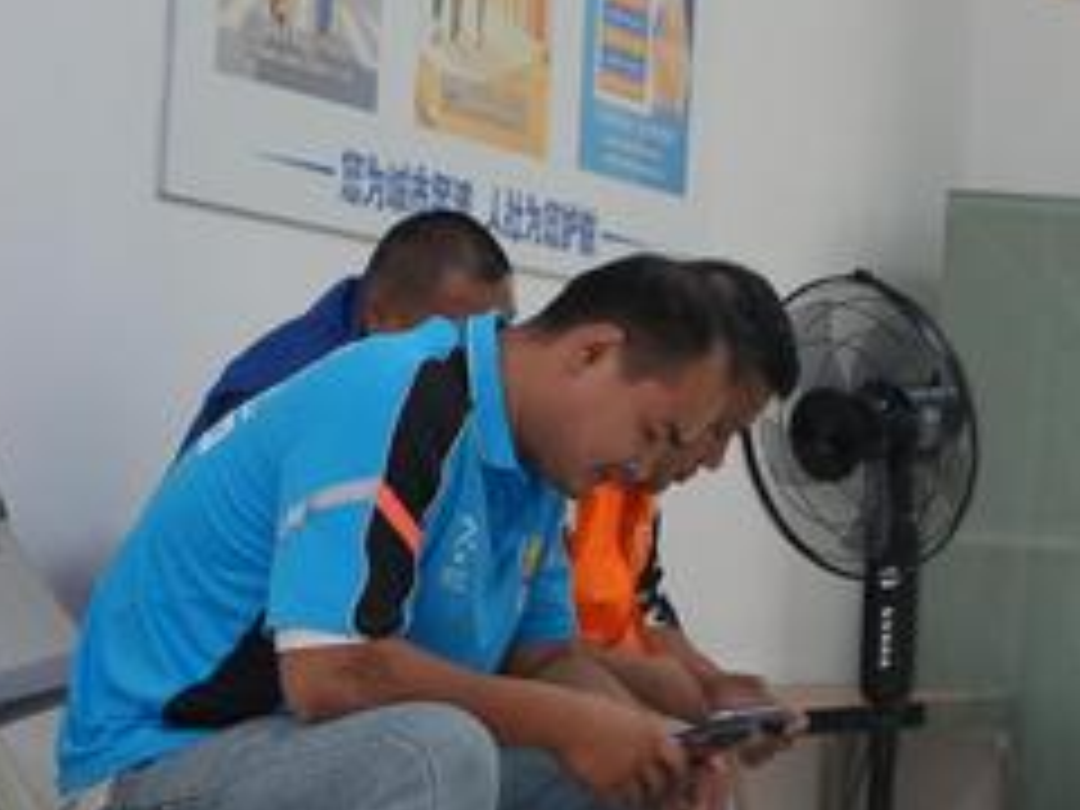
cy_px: 650
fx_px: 4992
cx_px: 1386
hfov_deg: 12.0
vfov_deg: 9.3
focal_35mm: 160
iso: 2000
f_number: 4
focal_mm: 50
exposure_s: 1/160
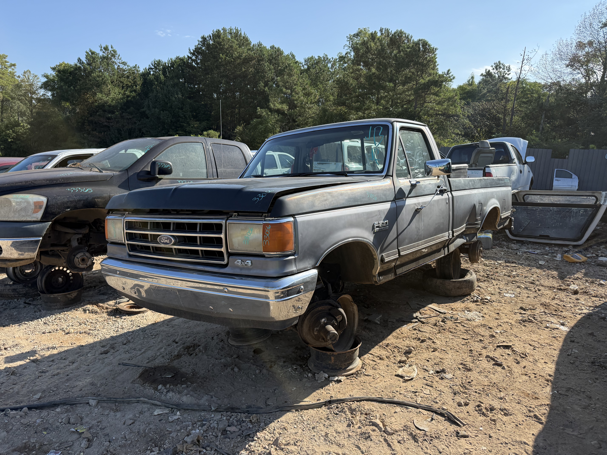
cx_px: 304
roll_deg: -4.4
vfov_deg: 56.8
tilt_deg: -6.7
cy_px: 228
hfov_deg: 71.6
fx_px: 421
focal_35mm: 24
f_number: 1.78
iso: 100
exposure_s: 1/3021
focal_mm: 6.76
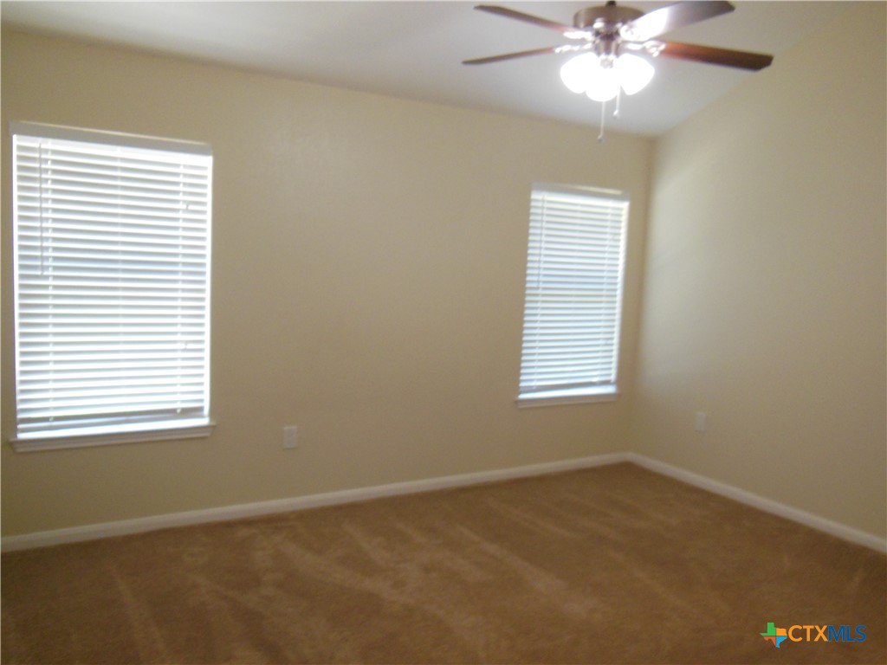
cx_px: 444
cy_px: 332
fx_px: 743
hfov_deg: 61.7
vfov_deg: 48.2
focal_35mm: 29
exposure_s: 1/40
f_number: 3.7
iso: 400
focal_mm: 5.2
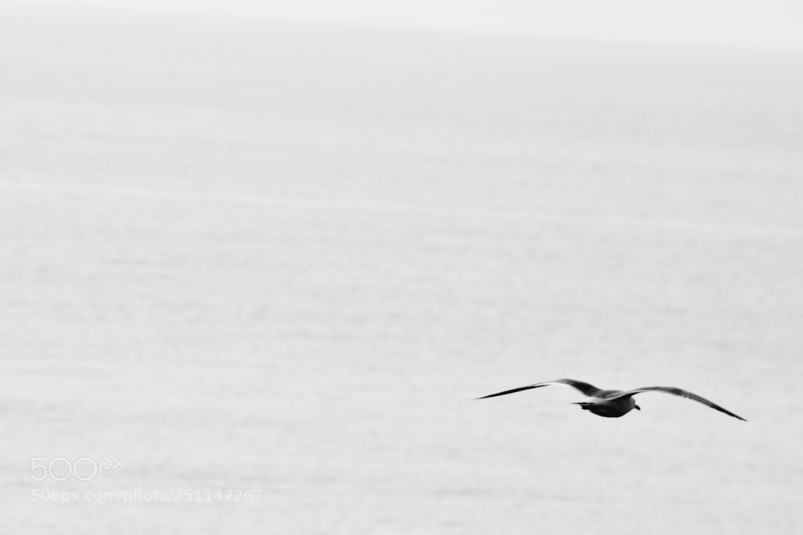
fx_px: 8699
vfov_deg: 3.5
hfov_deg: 5.3
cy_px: 268
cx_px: 402
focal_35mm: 390
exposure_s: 1/500
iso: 250
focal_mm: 260
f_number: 11
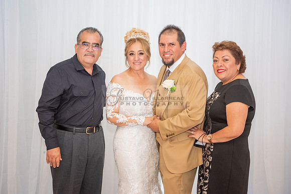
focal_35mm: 61
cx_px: 143
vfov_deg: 22.2
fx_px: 496
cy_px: 94
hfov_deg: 32.7
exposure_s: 1/125
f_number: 2.8
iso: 640
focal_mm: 55
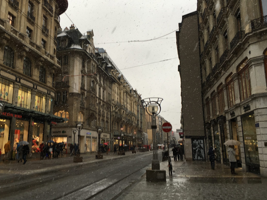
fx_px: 262
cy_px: 84
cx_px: 114
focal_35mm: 34
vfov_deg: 41.7
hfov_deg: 53.8
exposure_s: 1/102
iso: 25
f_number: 2.2
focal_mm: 4.15
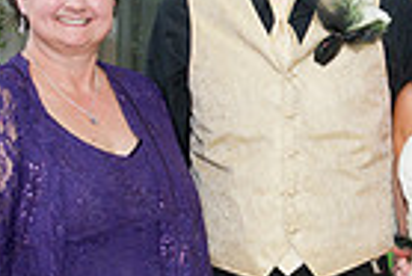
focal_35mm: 150
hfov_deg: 13.5
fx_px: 1718
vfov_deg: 9.2
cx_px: 385
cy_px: 199
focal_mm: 36
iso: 800
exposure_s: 1/100
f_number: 3.5
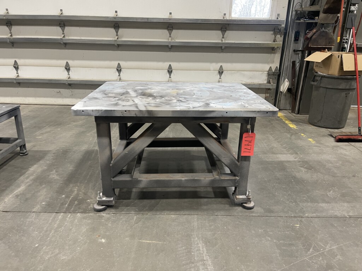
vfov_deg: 54.9
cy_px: 136
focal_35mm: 25
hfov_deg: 69.4
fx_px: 261
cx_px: 181
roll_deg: -1.7
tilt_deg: -21.2
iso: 400
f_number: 1.6
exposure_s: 1/60
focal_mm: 5.1
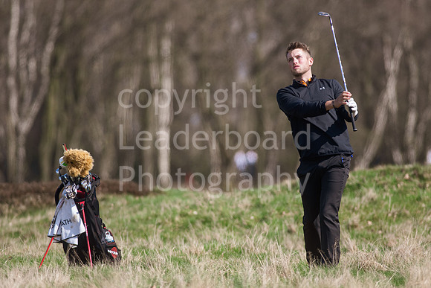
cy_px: 144
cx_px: 216
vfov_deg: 3.1
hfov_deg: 4.6
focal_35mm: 450
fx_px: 5389
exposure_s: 1/4000
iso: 400
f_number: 4
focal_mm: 300
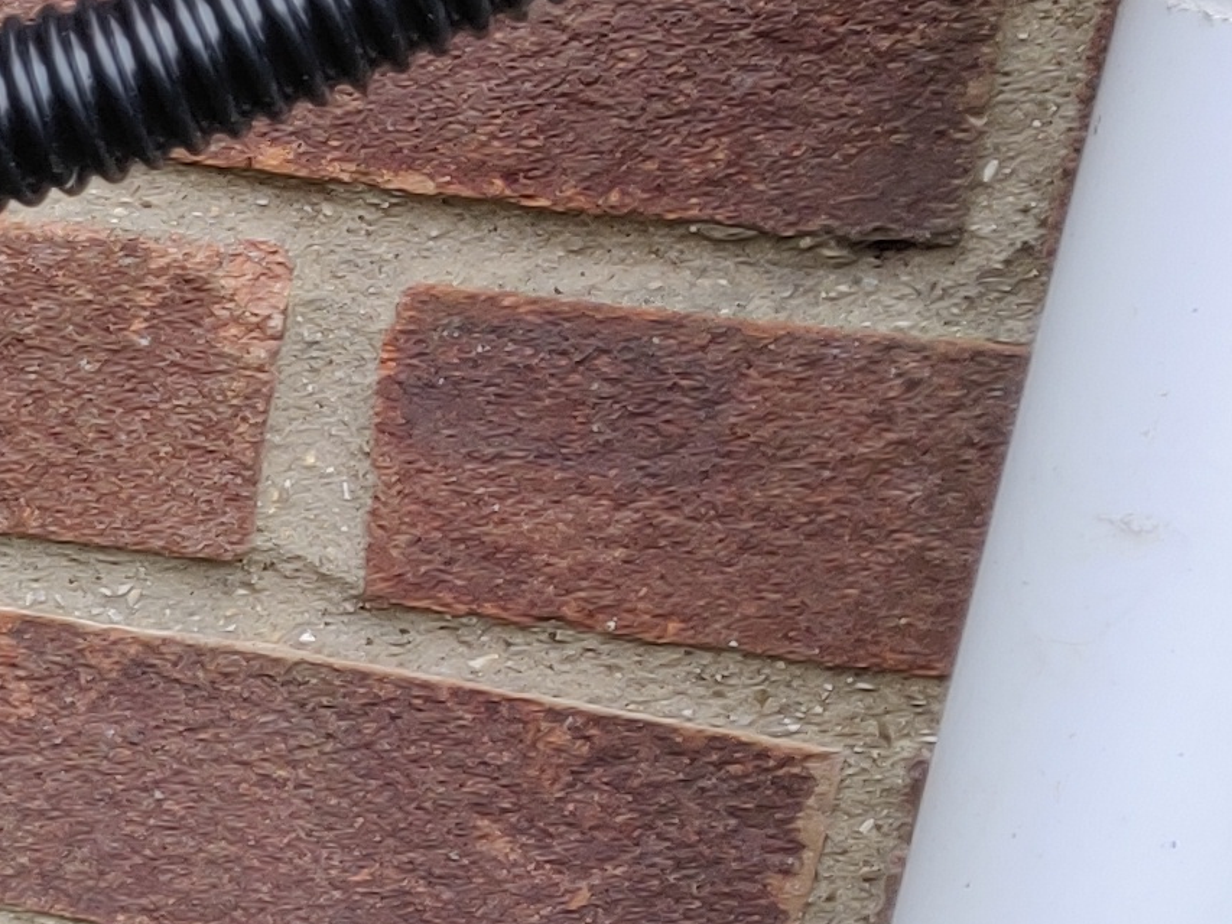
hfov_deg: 12.8
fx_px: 4805
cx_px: -1205
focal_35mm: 135
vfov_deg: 10.7
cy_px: 1221
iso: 100
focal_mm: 4.25
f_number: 1.7
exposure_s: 1/328
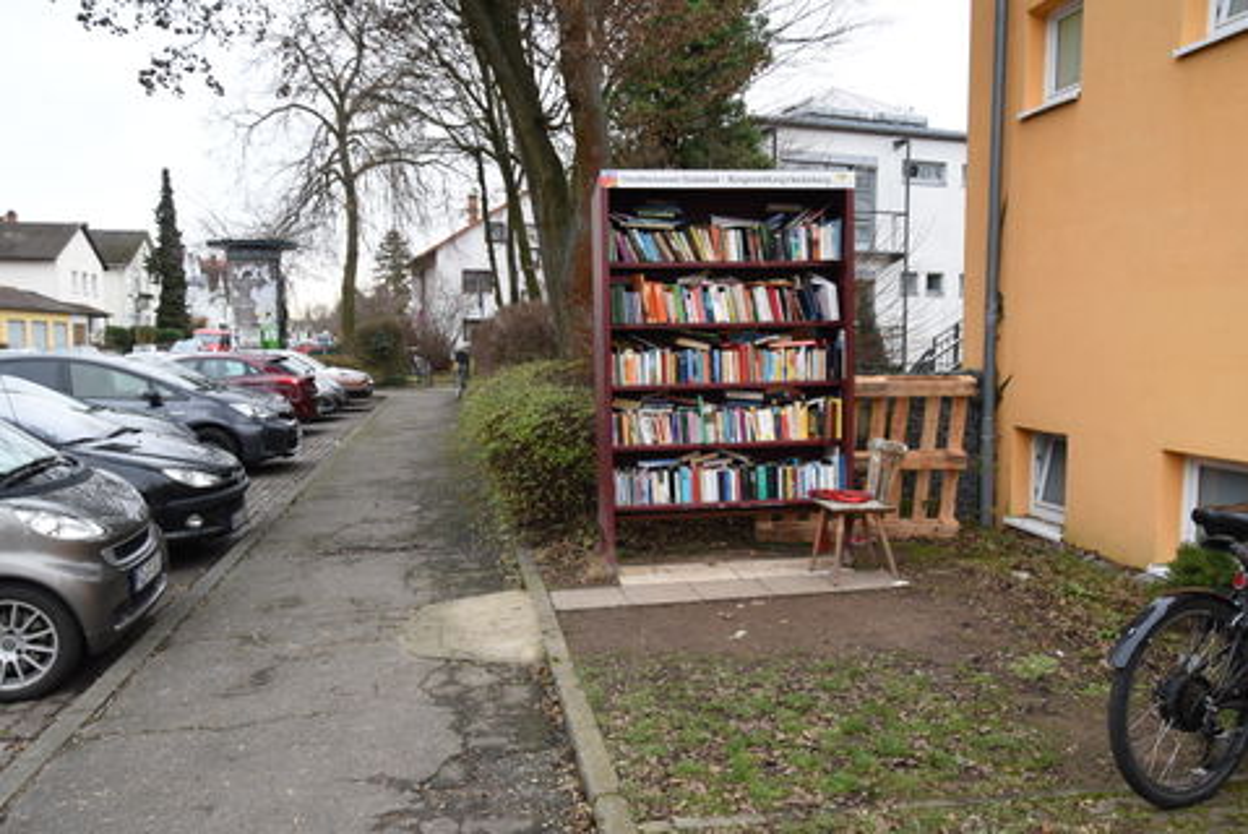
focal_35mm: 29
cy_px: 417
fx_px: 1006
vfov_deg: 45.0
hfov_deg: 63.6
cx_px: 624
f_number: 6.3
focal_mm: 29
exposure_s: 1/160
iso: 1250
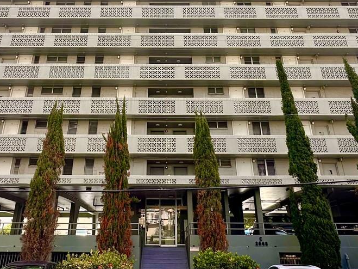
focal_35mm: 34
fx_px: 352
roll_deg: -0.3
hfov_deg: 53.8
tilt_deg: +25.8
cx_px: 159
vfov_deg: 40.9
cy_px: 76
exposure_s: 1/475
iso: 40
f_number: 2.2
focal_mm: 2.22
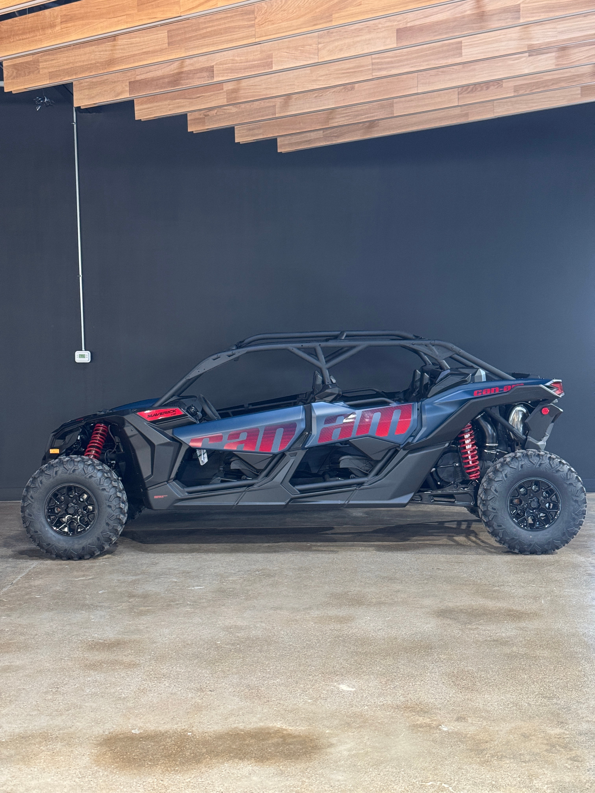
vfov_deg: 39.7
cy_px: 396
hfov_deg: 30.3
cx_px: 298
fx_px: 1100
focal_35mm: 48
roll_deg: +0.7
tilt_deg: -3.3
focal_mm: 6.76
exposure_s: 1/60
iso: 250
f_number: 1.78
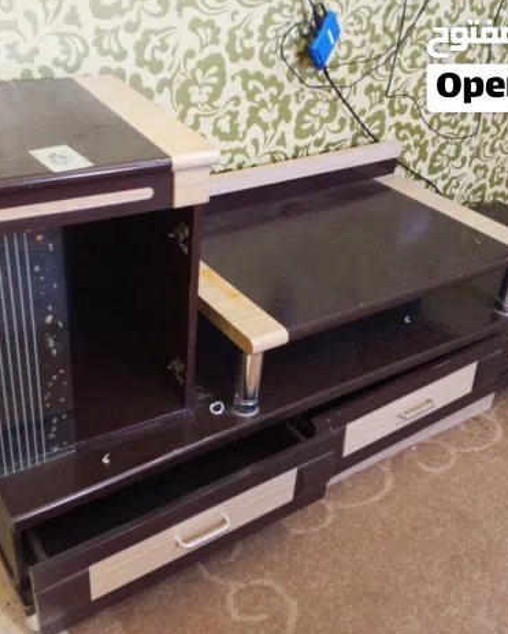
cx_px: 220
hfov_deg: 47.0
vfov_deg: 57.1
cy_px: 309
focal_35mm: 31
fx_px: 582
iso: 2389
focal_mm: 4.19
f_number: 1.6
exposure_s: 1/25
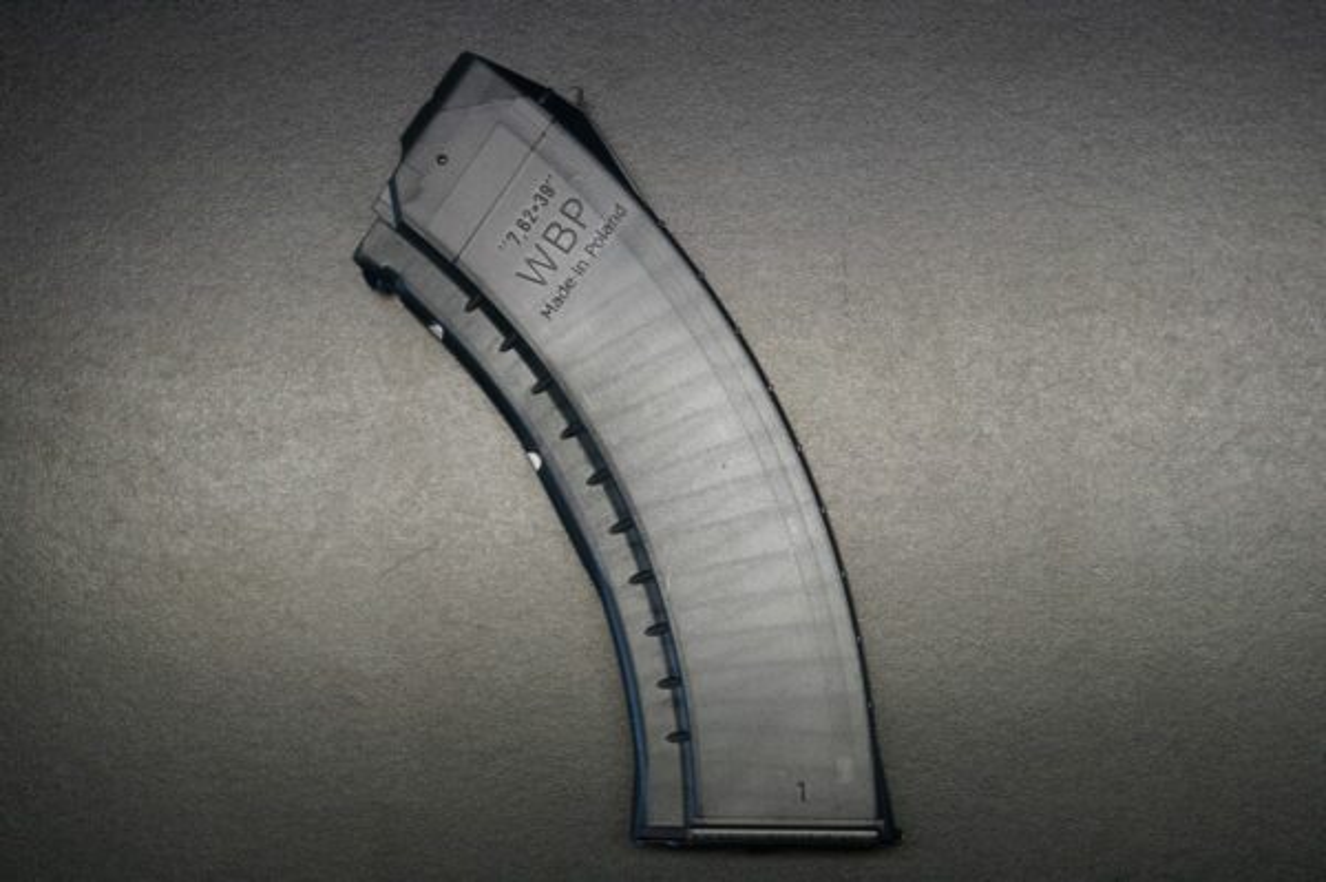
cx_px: 663
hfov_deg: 27.0
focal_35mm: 75
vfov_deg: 18.2
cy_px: 441
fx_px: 2760
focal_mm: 50
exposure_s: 1/80
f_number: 5.6
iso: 640
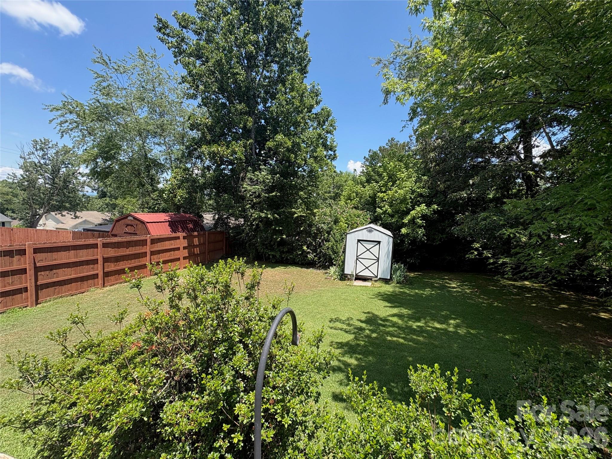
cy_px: 230
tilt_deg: -5.4
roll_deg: -2.6
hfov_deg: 102.1
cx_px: 306
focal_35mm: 14
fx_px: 248
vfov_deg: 85.7
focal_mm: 2.22
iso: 50
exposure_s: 1/669
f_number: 2.2
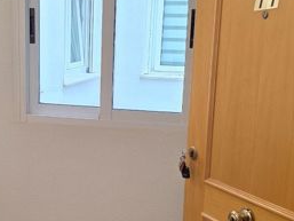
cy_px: 139
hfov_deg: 30.2
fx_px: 535
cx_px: 76
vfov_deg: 23.2
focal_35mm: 63
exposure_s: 1/100
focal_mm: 6.3
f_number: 1.7
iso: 125
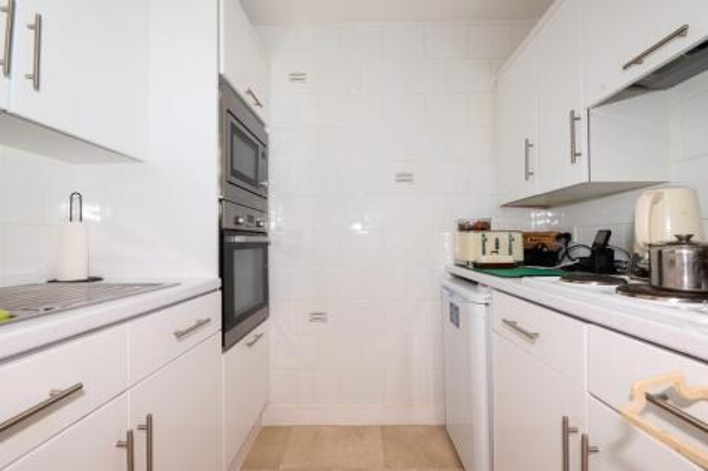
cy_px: 236
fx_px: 295
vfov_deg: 77.3
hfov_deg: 100.4
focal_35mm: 15
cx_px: 354
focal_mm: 10
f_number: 14
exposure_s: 1/250
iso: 640
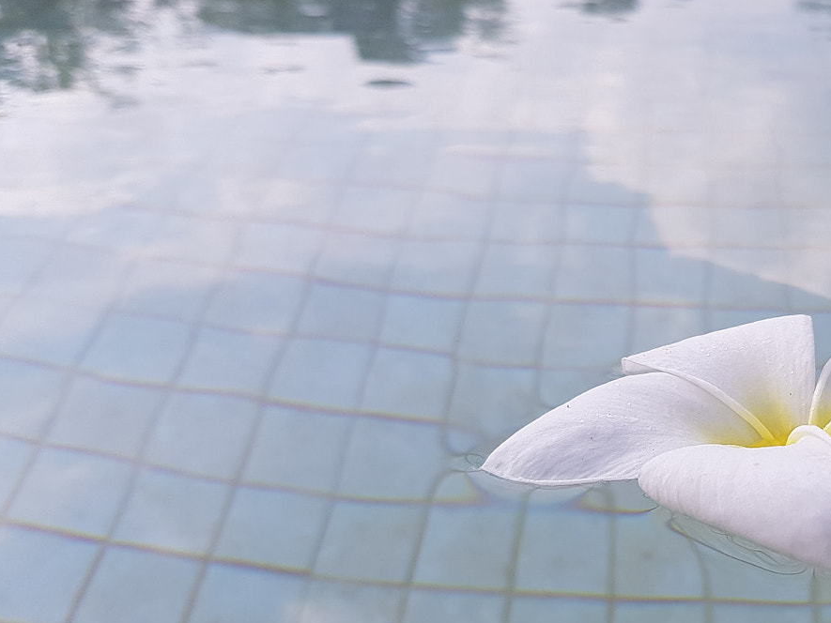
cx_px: 746
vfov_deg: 30.8
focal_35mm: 47
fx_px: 1128
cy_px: 373
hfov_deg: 37.8
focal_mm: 4.2
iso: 40
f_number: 1.7
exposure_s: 1/2004
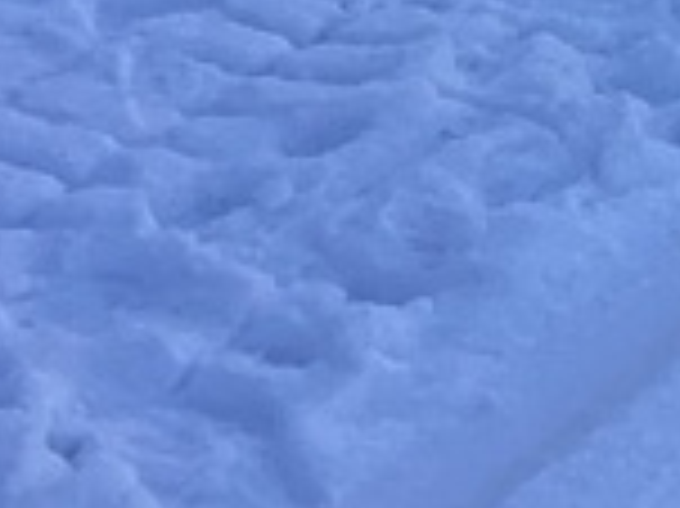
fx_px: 4299
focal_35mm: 219
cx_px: 1214
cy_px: -778
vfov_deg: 6.4
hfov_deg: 8.7
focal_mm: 3.3
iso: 25
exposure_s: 1/488
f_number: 2.4
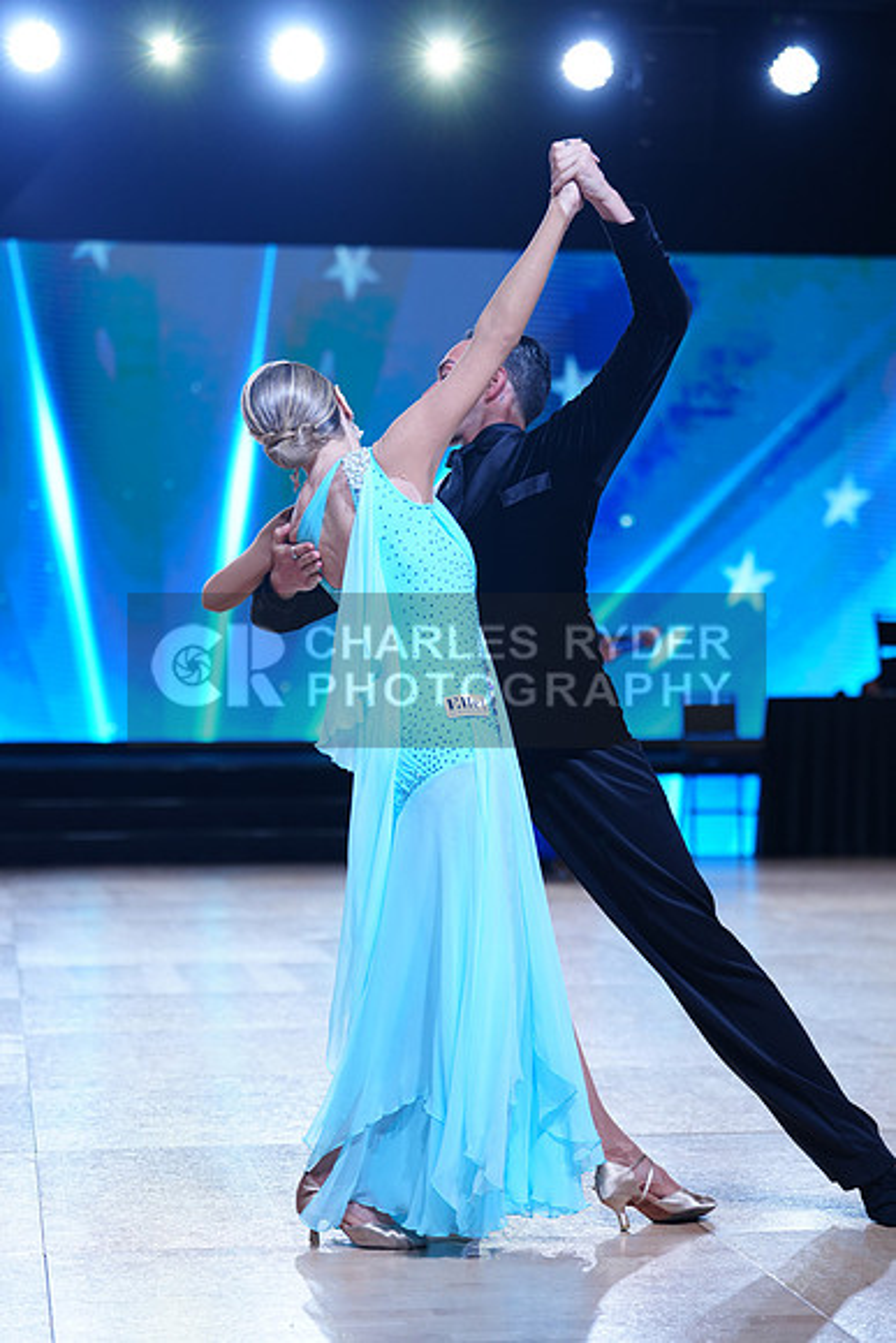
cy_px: 672
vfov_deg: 26.0
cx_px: 448
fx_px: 2910
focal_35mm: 78
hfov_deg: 17.5
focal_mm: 78
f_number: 2.8
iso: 500
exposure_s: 1/500
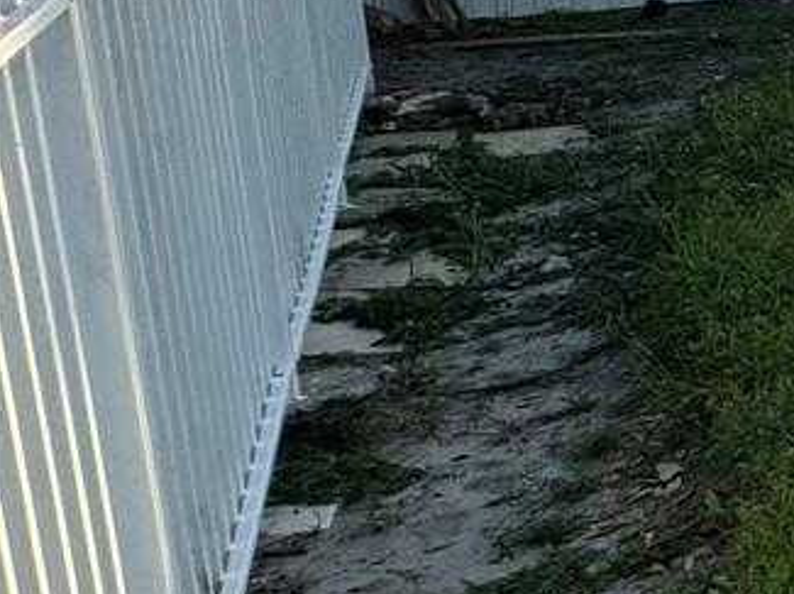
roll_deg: +0.8
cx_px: 1950
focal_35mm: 69
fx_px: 1581
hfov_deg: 14.8
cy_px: -78
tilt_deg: -6.6
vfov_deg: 20.2
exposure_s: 1/849
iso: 40
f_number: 2.2
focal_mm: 2.22
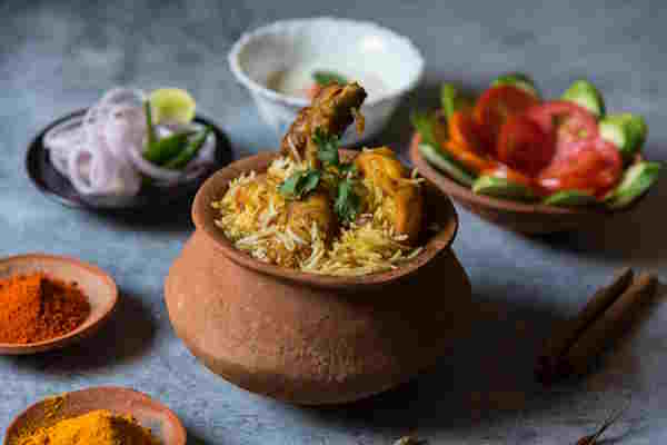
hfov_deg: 22.1
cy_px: 222
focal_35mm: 92
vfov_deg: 14.9
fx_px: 1704
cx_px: 334
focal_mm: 92
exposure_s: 1/100
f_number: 4.5
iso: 500
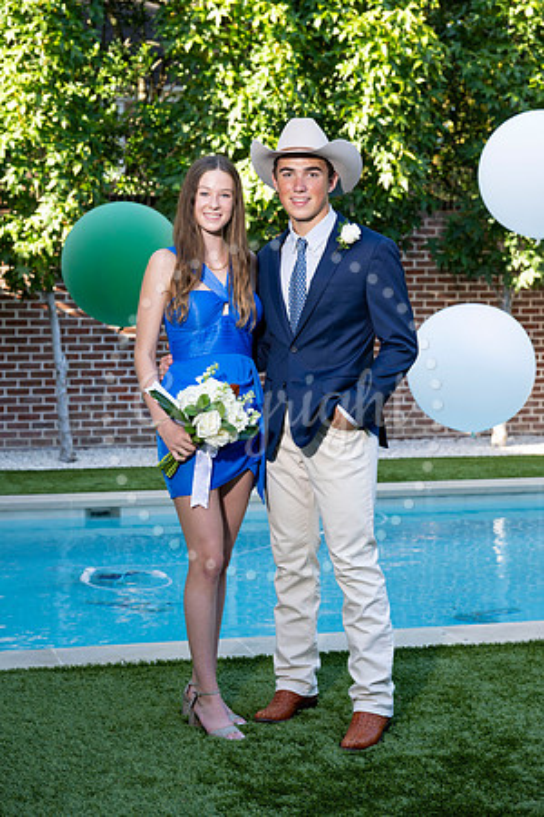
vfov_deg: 30.1
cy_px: 408
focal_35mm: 67
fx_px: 1519
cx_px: 272
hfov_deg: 20.3
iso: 400
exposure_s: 1/200
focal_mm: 67
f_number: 5
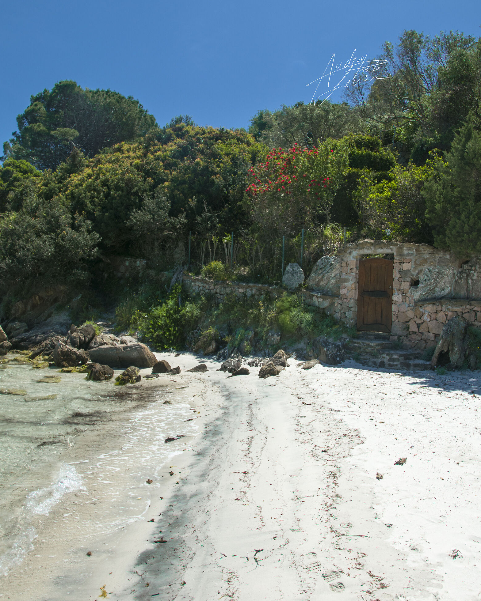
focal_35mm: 31
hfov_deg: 47.1
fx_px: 552
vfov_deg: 57.2
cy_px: 284
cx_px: 239
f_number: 8
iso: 200
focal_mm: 18
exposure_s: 1/320
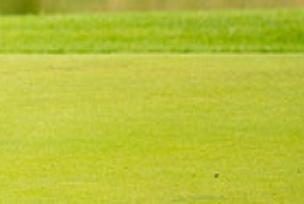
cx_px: -423
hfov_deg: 1.4
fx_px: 12211
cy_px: -172
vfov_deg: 1.0
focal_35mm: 1443
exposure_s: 1/1000
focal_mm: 300
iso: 320
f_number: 4.5
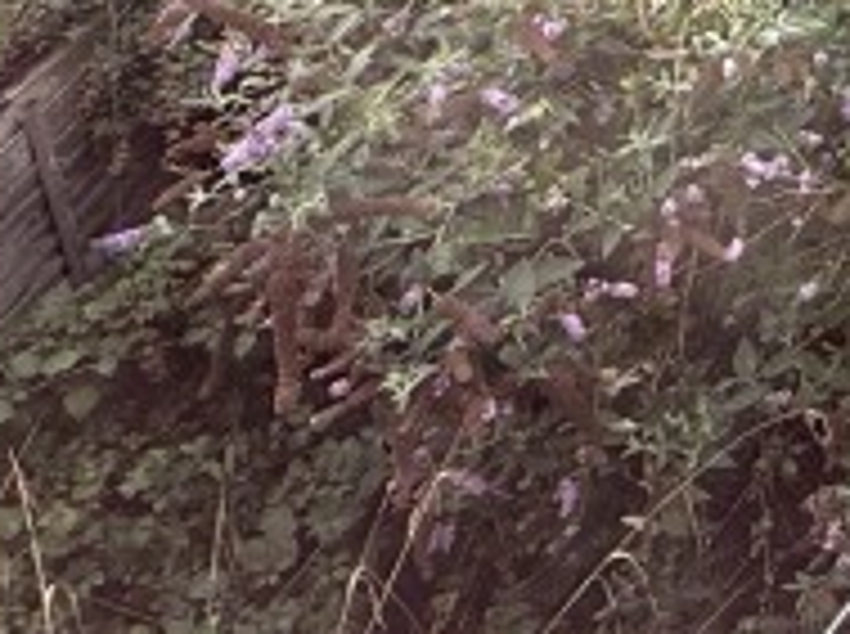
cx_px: 1660
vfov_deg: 16.5
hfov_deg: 18.2
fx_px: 1863
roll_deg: +1.2
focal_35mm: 76
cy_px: -477
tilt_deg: -17.2
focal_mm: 2.22
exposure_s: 1/353
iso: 64
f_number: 2.2
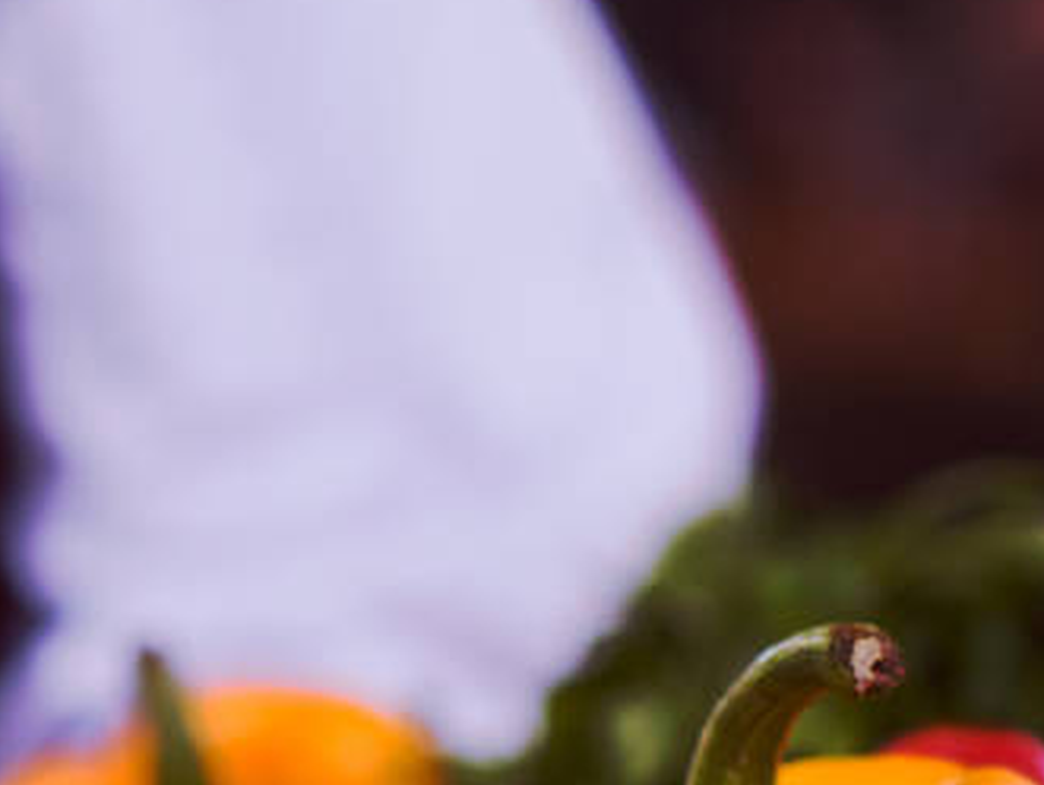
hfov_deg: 6.5
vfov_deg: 5.0
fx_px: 8964
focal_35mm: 297
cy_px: 714
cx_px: -766
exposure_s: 1/250
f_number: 2.2
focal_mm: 85
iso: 200
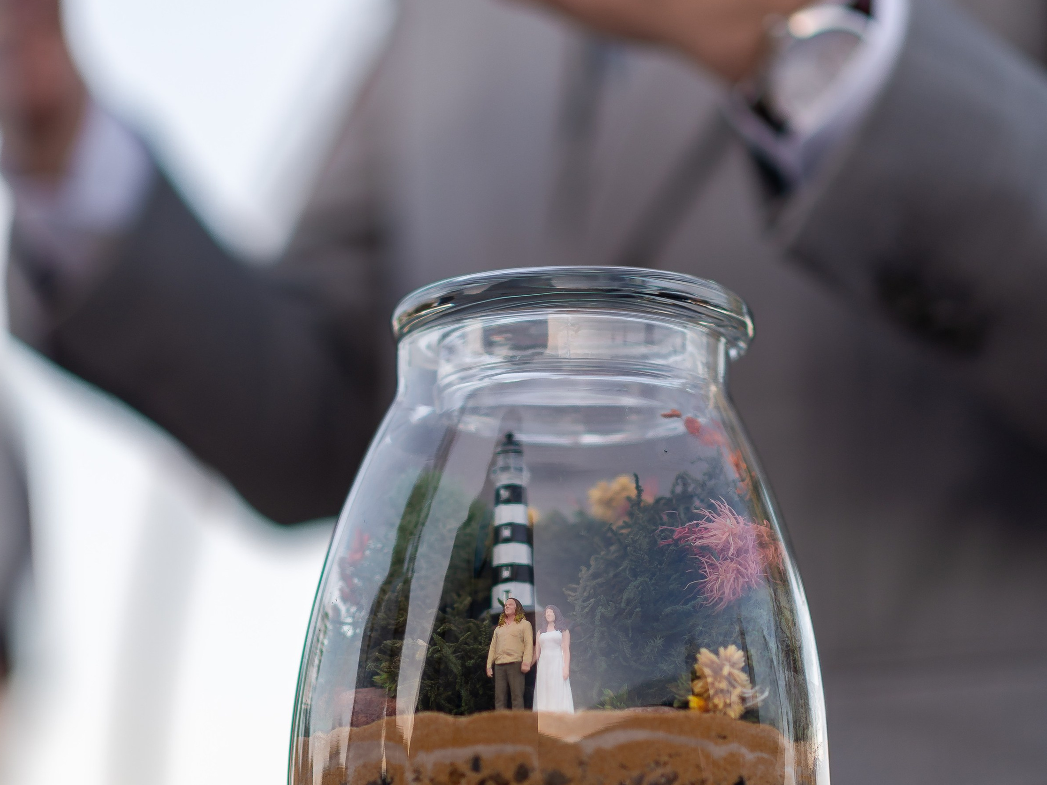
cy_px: 420
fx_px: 4265
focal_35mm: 141
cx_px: 508
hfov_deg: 14.0
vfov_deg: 10.5
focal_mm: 85
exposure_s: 1/1250
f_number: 1.8
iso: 125
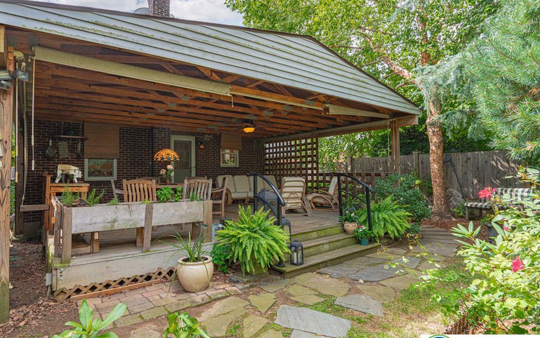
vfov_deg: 62.2
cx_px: 232
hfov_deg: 87.4
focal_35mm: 19
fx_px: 280
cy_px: 166
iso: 320
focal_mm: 16
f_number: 7.1
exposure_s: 1/1000
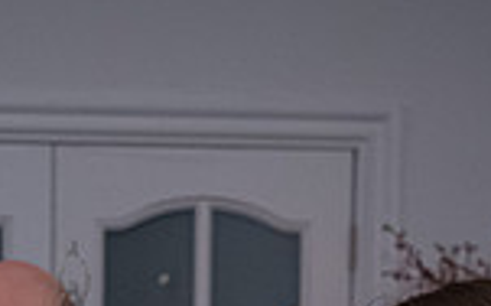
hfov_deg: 13.0
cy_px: 672
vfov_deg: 7.7
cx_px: 66
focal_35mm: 160
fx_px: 2139
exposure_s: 1/320
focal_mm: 35
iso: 6400
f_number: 4.5
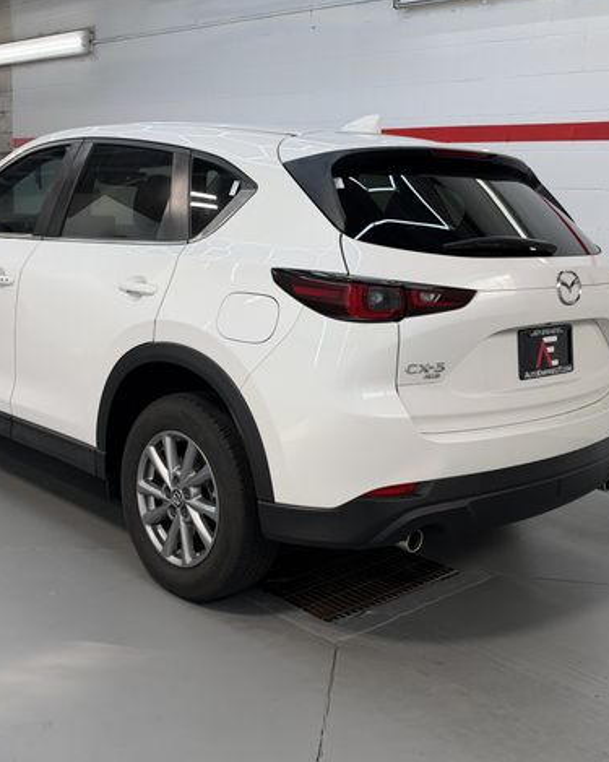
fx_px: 901
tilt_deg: -10.3
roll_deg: -2.7
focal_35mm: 40
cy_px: 374
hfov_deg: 37.3
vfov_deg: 45.8
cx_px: 270
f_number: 1.8
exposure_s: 1/361
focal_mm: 6.93
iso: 64
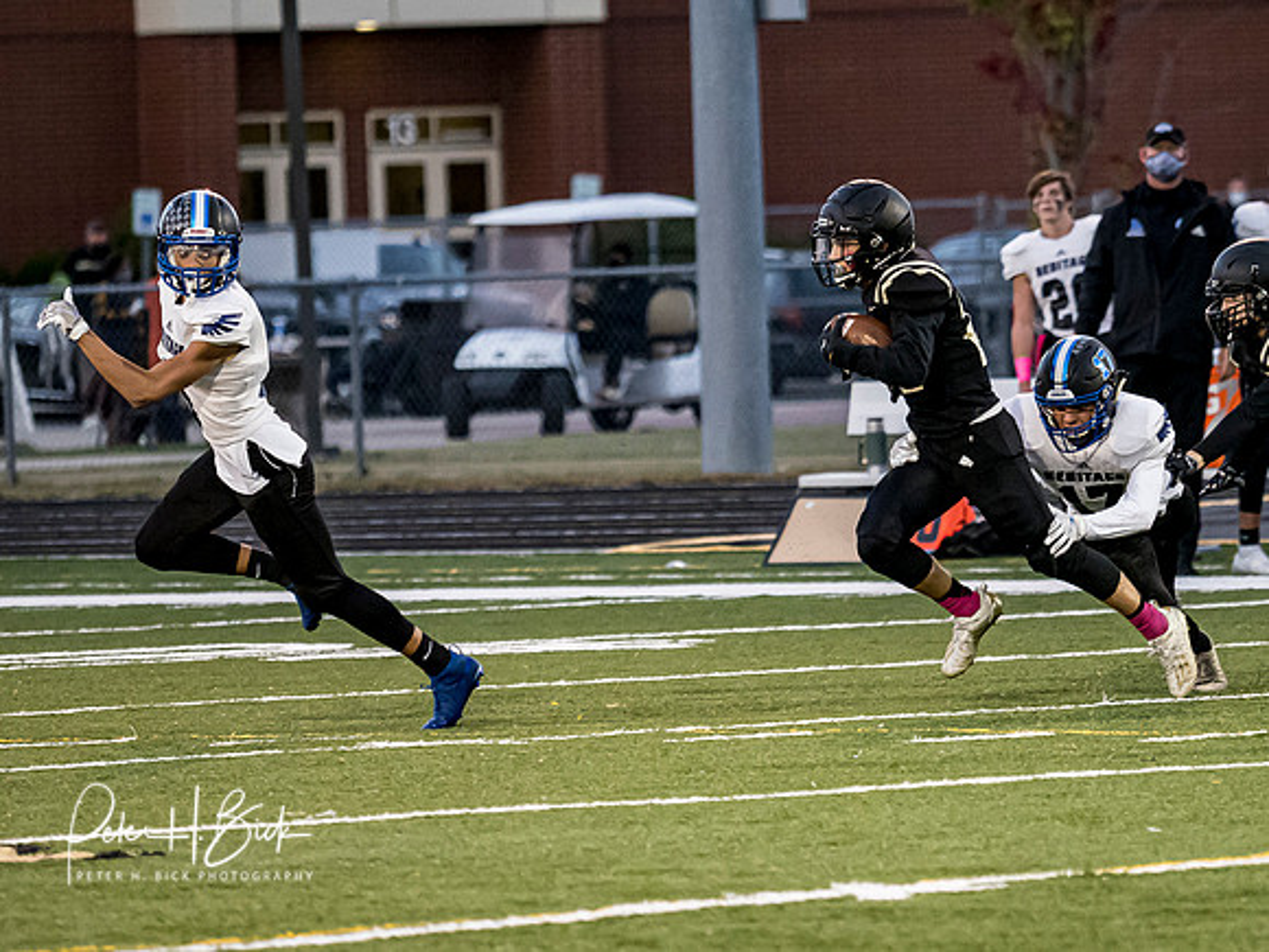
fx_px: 17045
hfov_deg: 4.3
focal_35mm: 465
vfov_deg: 3.2
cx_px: 827
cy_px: 383
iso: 3200
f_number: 2.8
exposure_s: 1/1000
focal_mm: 150
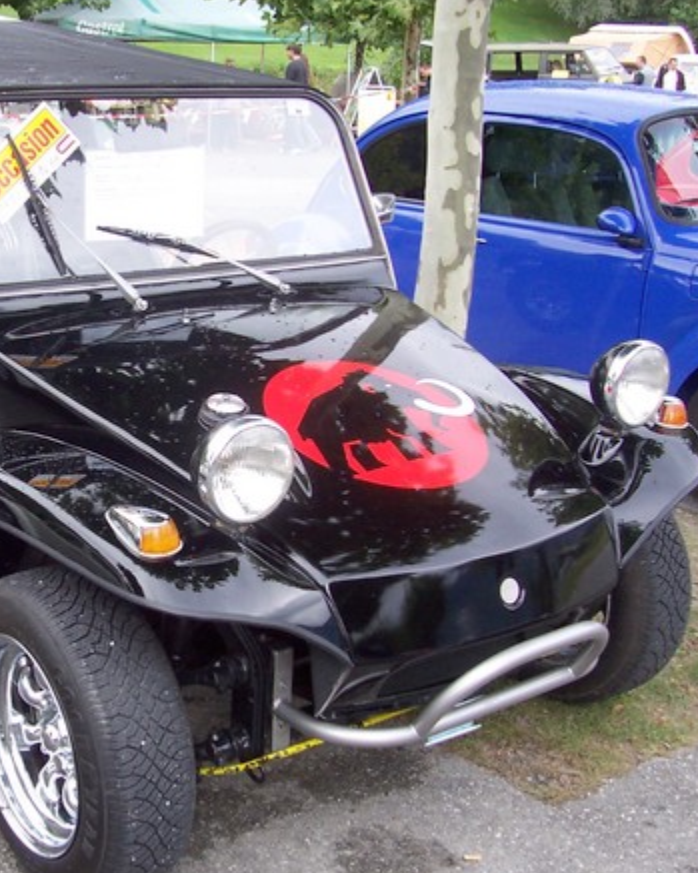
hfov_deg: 27.9
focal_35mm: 53
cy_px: 463
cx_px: 112
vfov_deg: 35.3
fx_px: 1368
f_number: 2.8
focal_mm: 5.6
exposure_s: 1/180
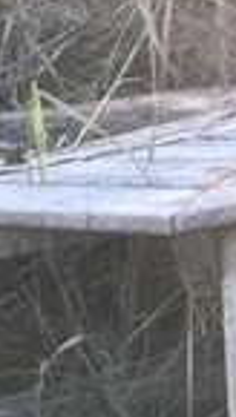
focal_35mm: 139
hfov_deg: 8.7
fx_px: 1540
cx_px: 178
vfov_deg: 15.1
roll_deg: -0.5
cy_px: 423
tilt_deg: -29.6
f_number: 2.2
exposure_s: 1/120
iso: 25
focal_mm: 4.15
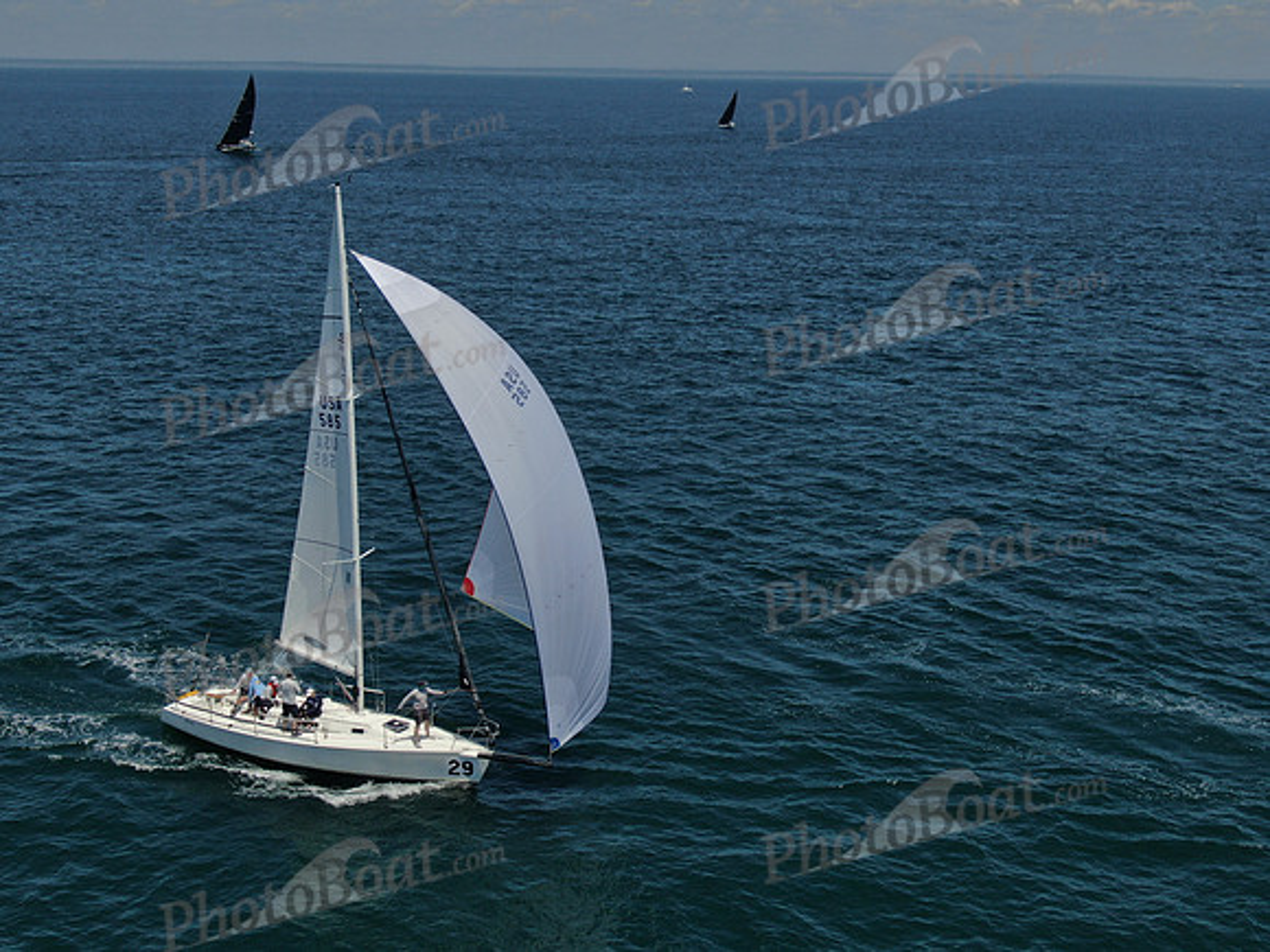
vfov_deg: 30.3
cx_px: 635
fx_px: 1761
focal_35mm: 48
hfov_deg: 39.7
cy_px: 476
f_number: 3.8
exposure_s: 1/1600
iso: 100
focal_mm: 8.6
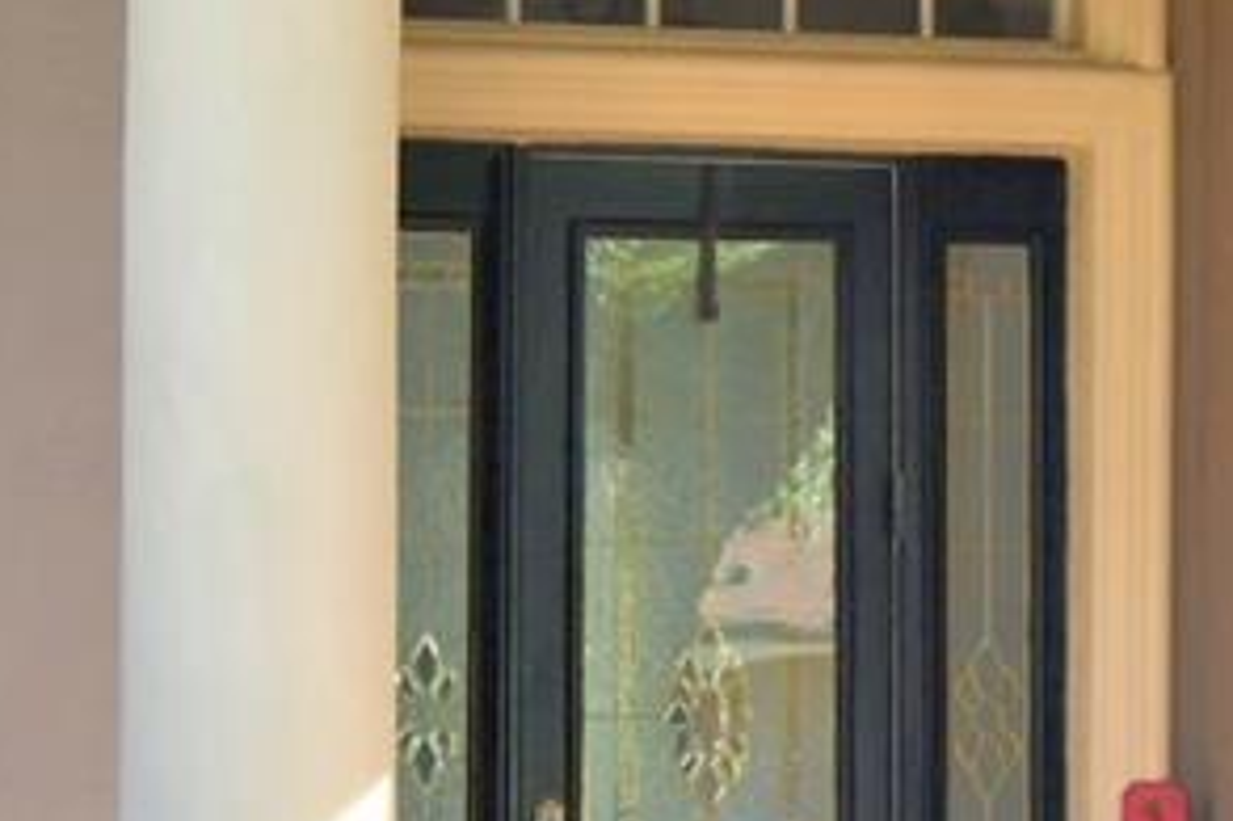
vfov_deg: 8.4
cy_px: 484
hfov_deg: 12.5
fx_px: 5614
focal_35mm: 164
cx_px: 720
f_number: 5.6
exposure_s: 1/125
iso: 200
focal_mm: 20
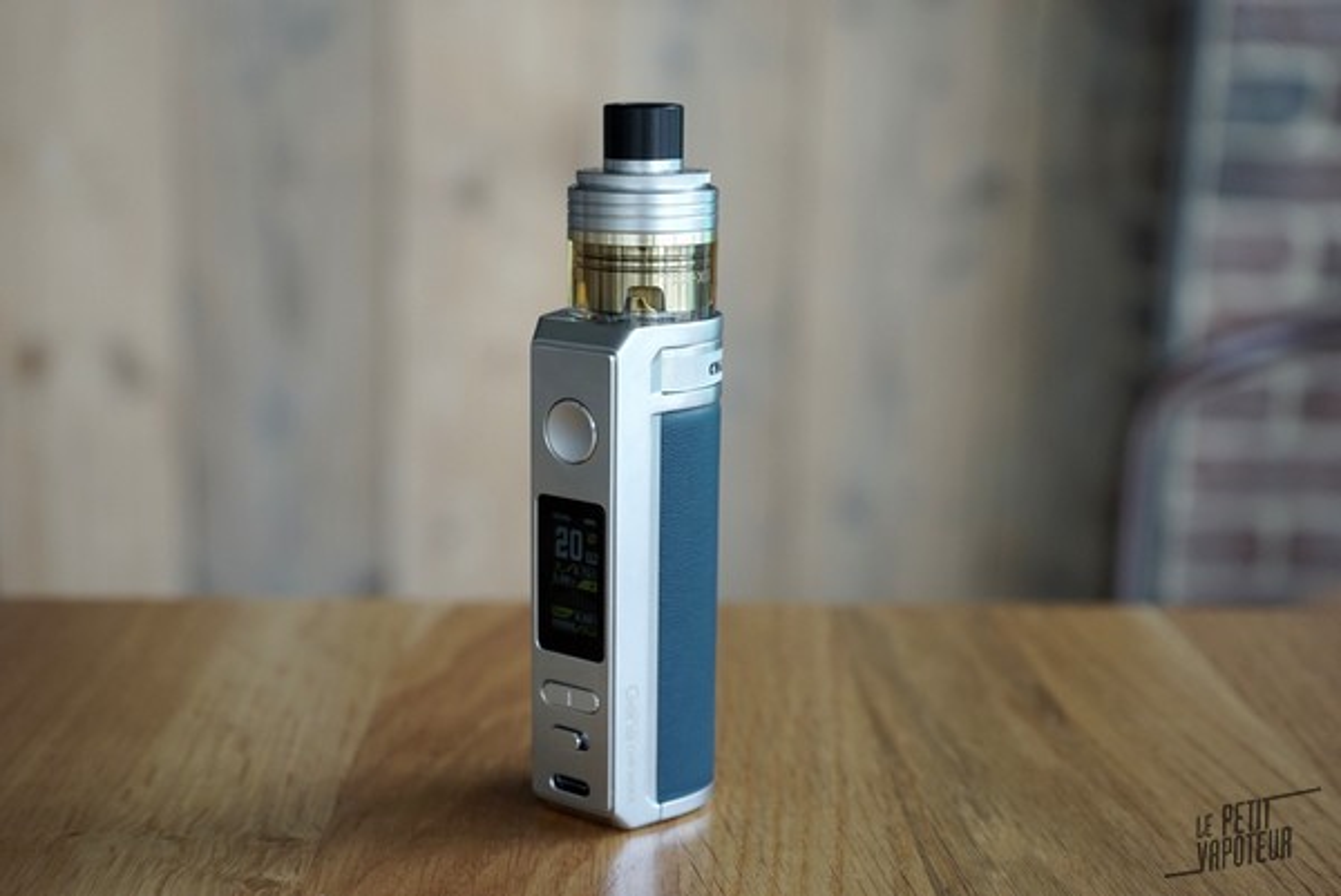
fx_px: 1715
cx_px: 670
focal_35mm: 46
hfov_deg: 42.7
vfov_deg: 29.3
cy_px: 448
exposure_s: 1/250
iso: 800
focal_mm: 46
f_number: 5
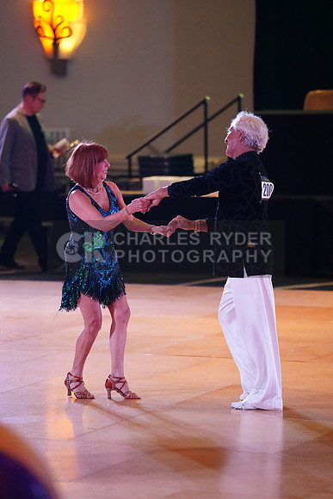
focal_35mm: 200
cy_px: 250
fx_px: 2773
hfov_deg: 6.9
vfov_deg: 10.3
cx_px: 166
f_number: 2.8
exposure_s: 1/400
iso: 5000
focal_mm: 200
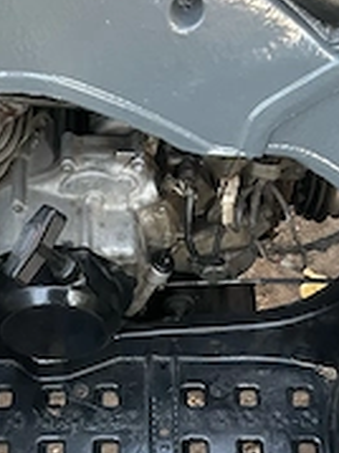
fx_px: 758
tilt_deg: -67.3
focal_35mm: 58
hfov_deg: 25.2
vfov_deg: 31.4
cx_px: 139
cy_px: 425
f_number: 1.6
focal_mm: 4.2
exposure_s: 1/40
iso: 500
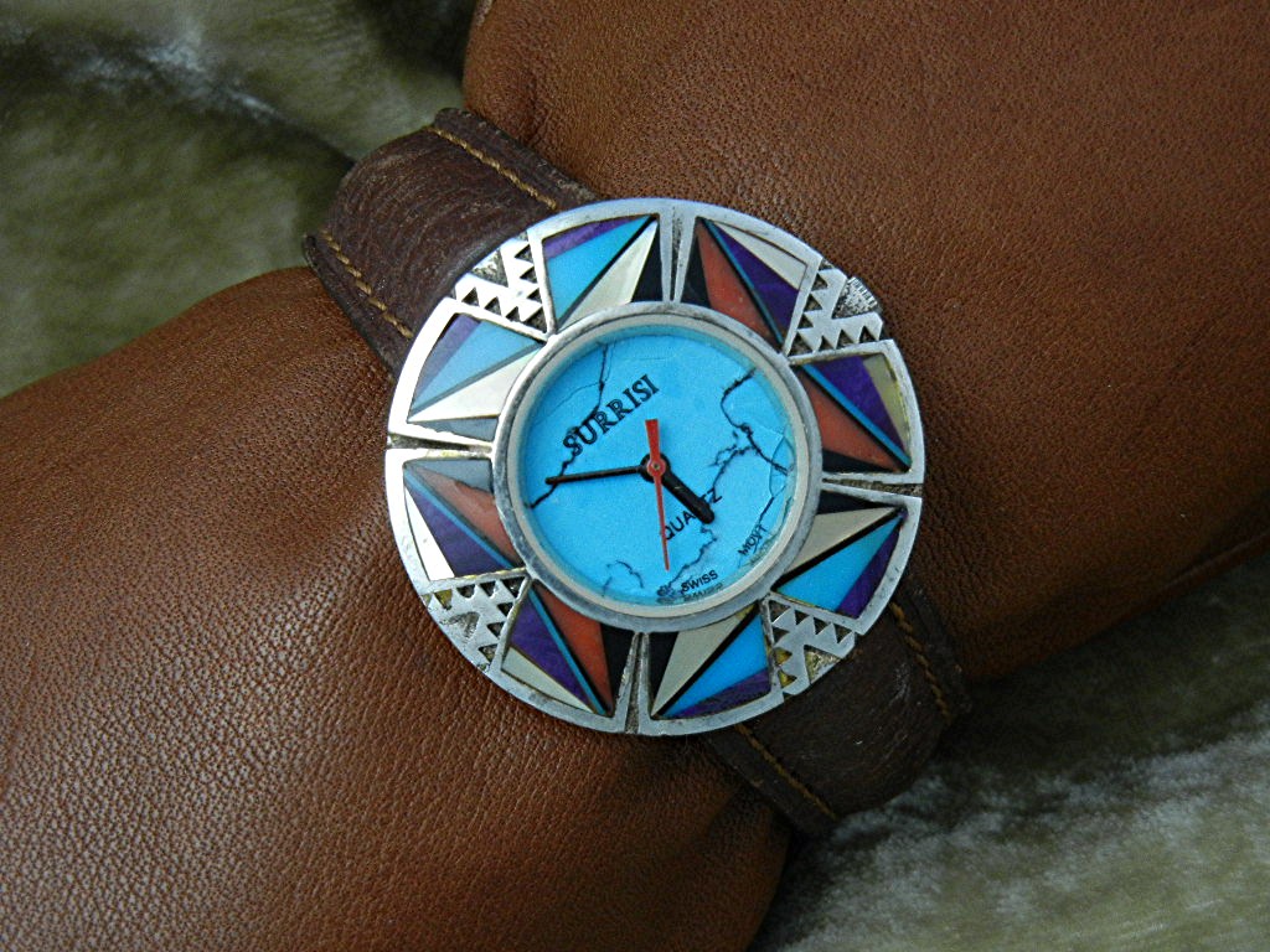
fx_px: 3265
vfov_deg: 16.6
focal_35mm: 89
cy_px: 476
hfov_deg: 22.0
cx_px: 635
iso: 400
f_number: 4.4
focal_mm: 16
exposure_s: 1/18.1
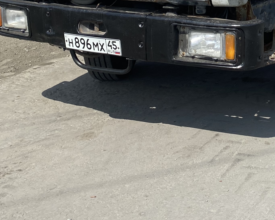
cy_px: -82
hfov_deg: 24.4
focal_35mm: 75
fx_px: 610
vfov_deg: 18.7
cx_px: 264
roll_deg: +0.8
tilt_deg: -1.6
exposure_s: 1/3497
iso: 32
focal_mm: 4.25
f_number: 1.8
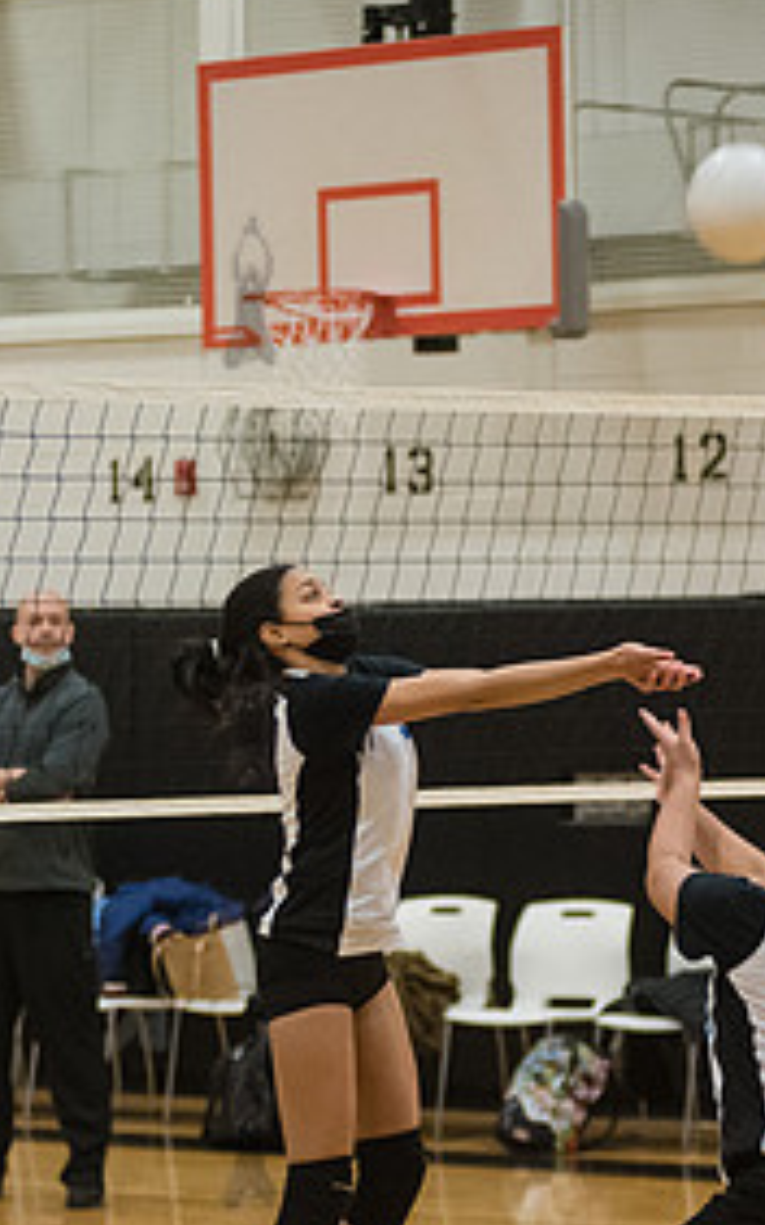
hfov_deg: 6.8
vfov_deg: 10.9
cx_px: 248
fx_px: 6445
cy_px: 710
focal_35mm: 193
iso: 5000
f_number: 3.2
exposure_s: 1/400
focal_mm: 92
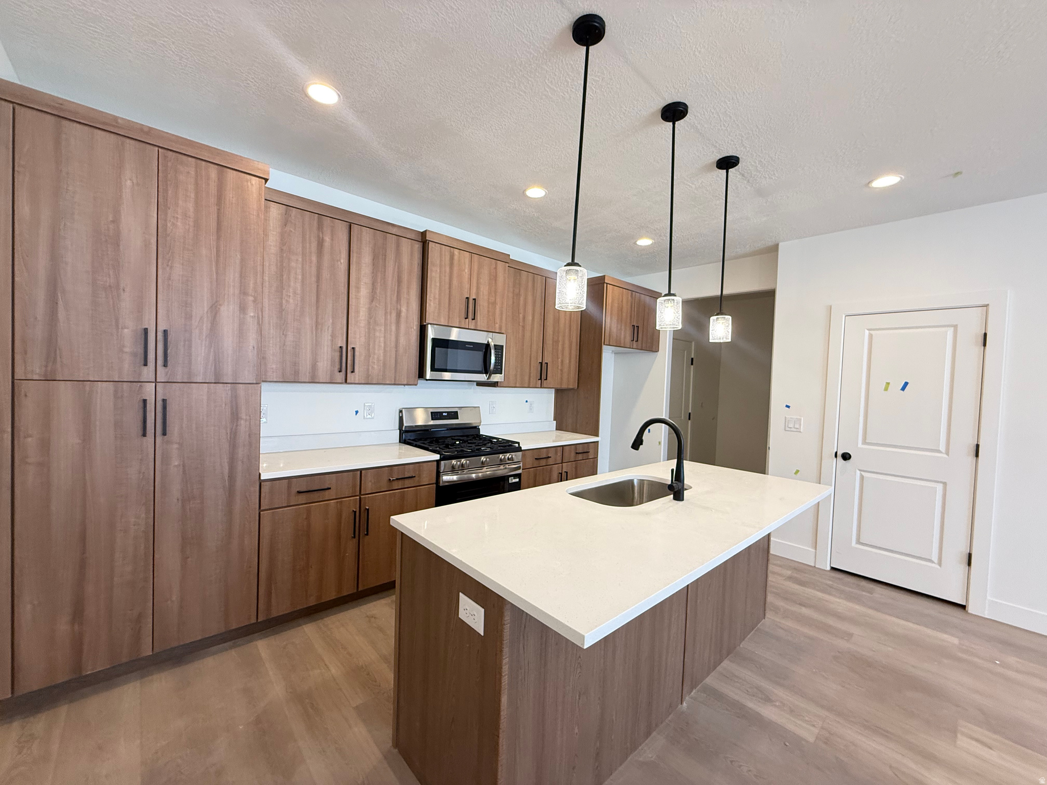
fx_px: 423
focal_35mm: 14
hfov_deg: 102.1
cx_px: 524
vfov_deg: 85.7
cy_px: 392
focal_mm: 2.22
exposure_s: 1/120
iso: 320
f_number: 2.2
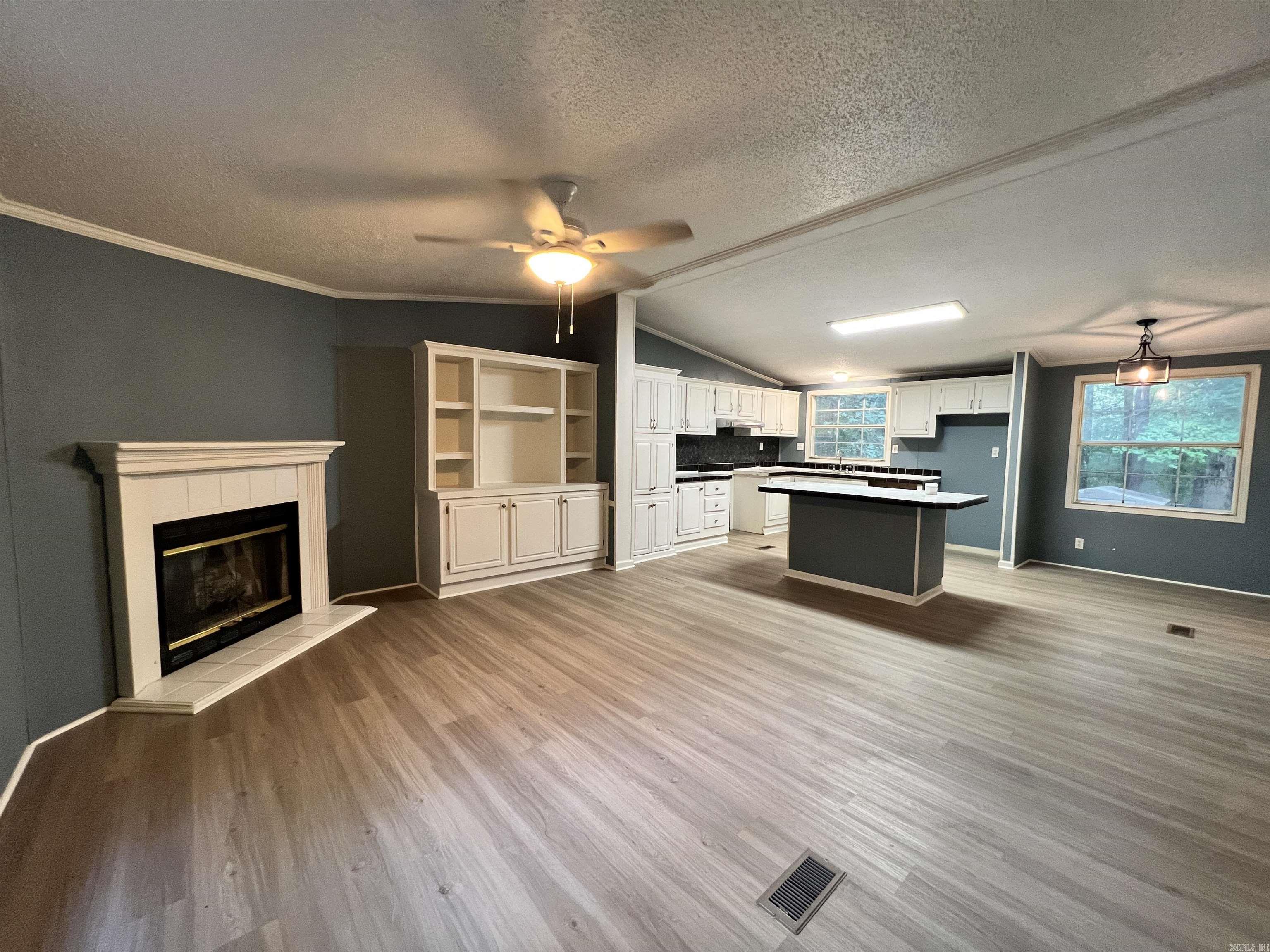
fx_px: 477
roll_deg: -0.5
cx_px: 635
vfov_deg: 89.9
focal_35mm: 13
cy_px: 476
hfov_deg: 106.2
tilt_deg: -4.1
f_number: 1.8
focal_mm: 1.57
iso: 250
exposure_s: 1/60
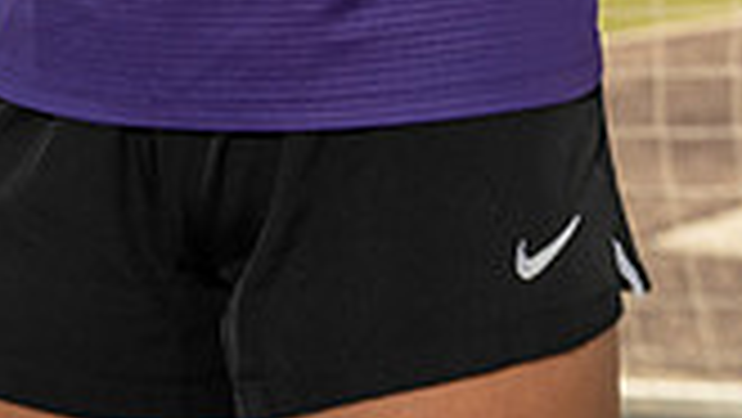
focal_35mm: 114
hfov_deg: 18.8
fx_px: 2244
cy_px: -503
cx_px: 297
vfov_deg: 9.7
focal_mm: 40
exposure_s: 1/250
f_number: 5
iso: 200
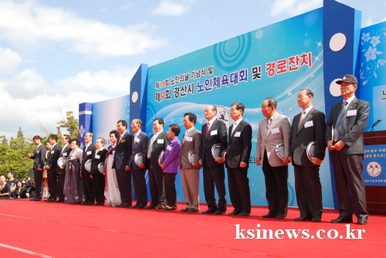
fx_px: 434
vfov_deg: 33.1
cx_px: 193
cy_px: 129
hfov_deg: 47.9
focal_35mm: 40
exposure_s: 1/500
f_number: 11
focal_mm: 27
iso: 800
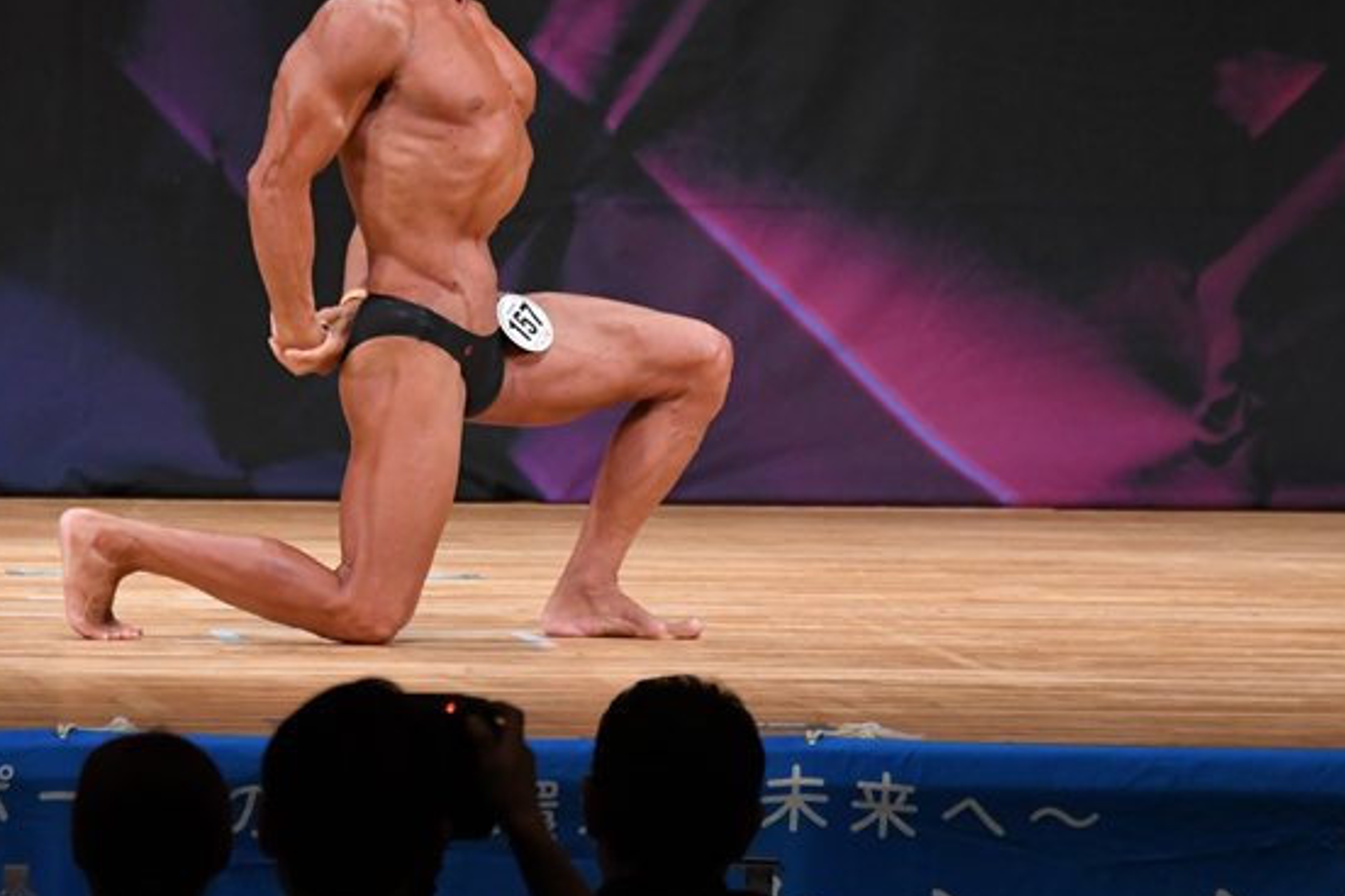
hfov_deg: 5.2
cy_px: 290
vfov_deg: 3.4
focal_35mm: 400
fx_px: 14943
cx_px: 501
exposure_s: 1/400
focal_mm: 190
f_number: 5.6
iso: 3200
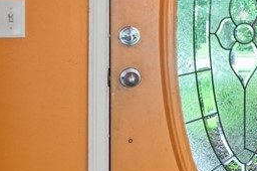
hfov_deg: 23.9
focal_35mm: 70
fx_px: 500
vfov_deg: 19.2
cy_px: 33
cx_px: 365
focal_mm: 11
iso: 250
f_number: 7.1
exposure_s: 1/1.25
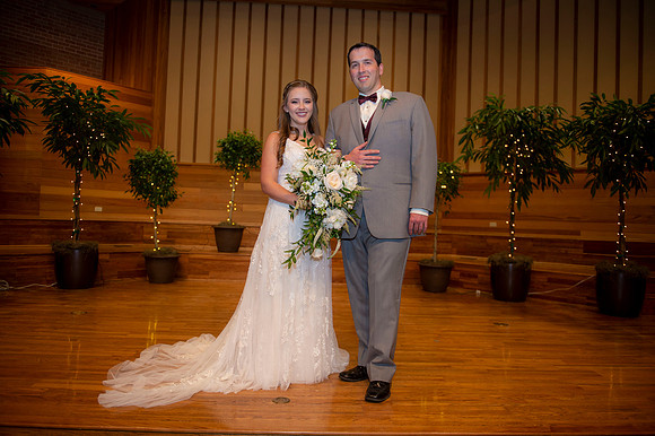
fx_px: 473
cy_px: 218
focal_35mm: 26
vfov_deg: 49.5
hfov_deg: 69.4
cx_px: 328
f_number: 2.8
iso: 800
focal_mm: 26
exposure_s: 1/160
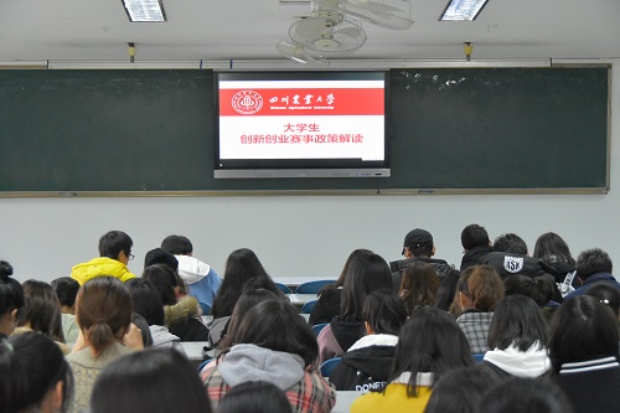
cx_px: 310
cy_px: 206
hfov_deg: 24.6
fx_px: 1420
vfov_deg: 16.5
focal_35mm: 82
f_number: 5.6
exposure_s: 1/100
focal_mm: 55
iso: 5000
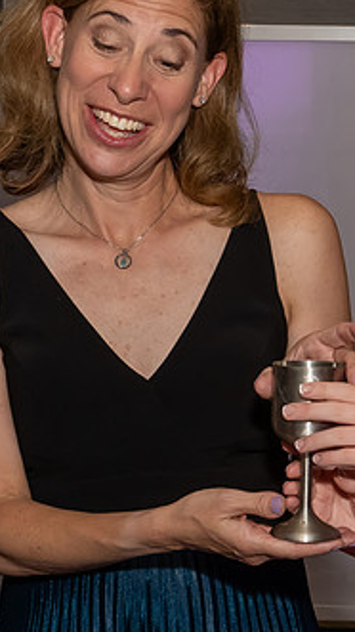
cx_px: 372
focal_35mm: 122
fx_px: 2043
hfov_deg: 9.8
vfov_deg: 17.6
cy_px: 308
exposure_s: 1/250
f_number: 8
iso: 1000
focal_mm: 31
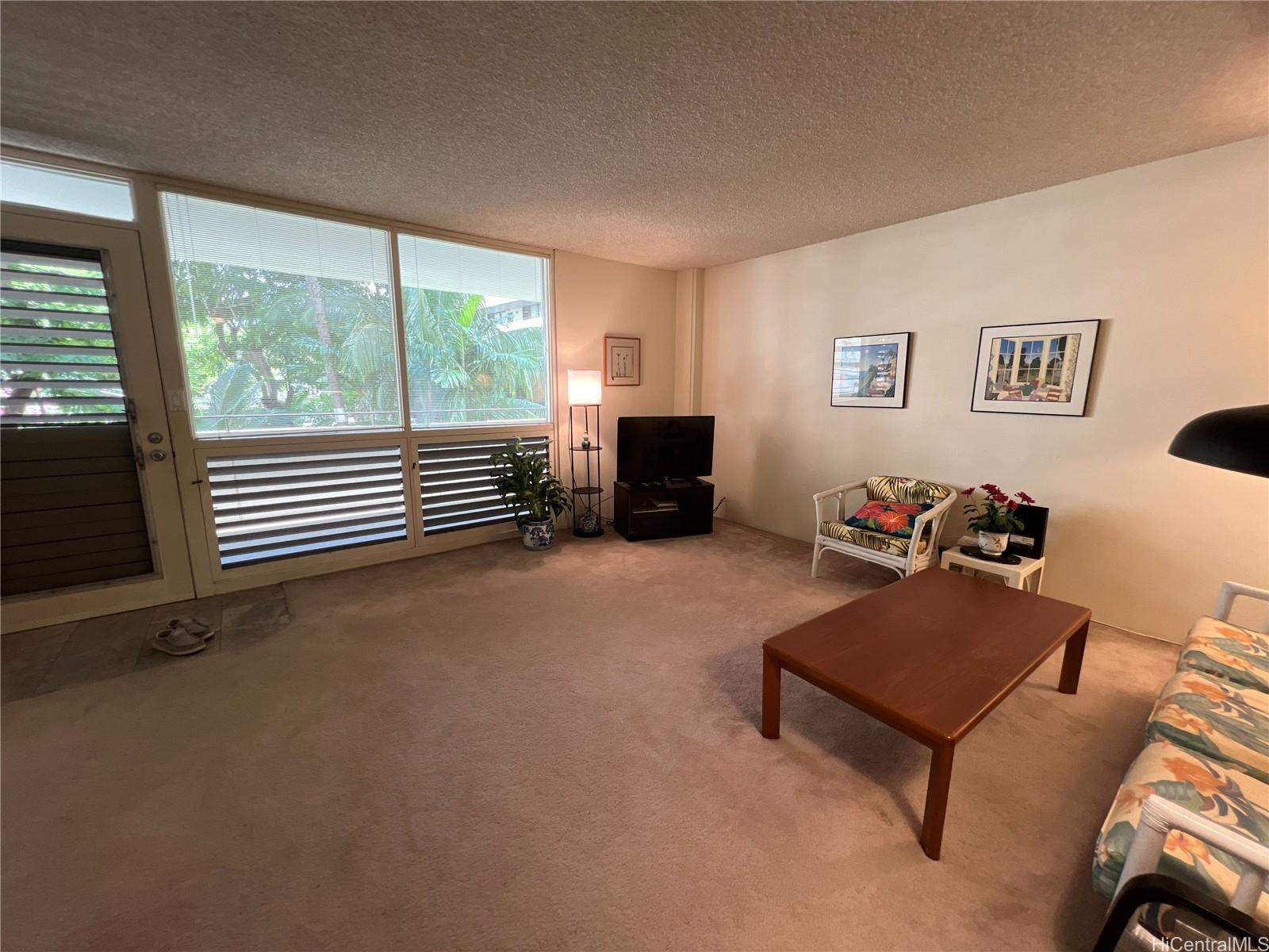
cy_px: 476
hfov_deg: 106.2
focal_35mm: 13
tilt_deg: -9.3
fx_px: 477
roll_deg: -1.3
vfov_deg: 89.9
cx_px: 634
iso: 64
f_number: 1.8
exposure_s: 1/30
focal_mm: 1.57
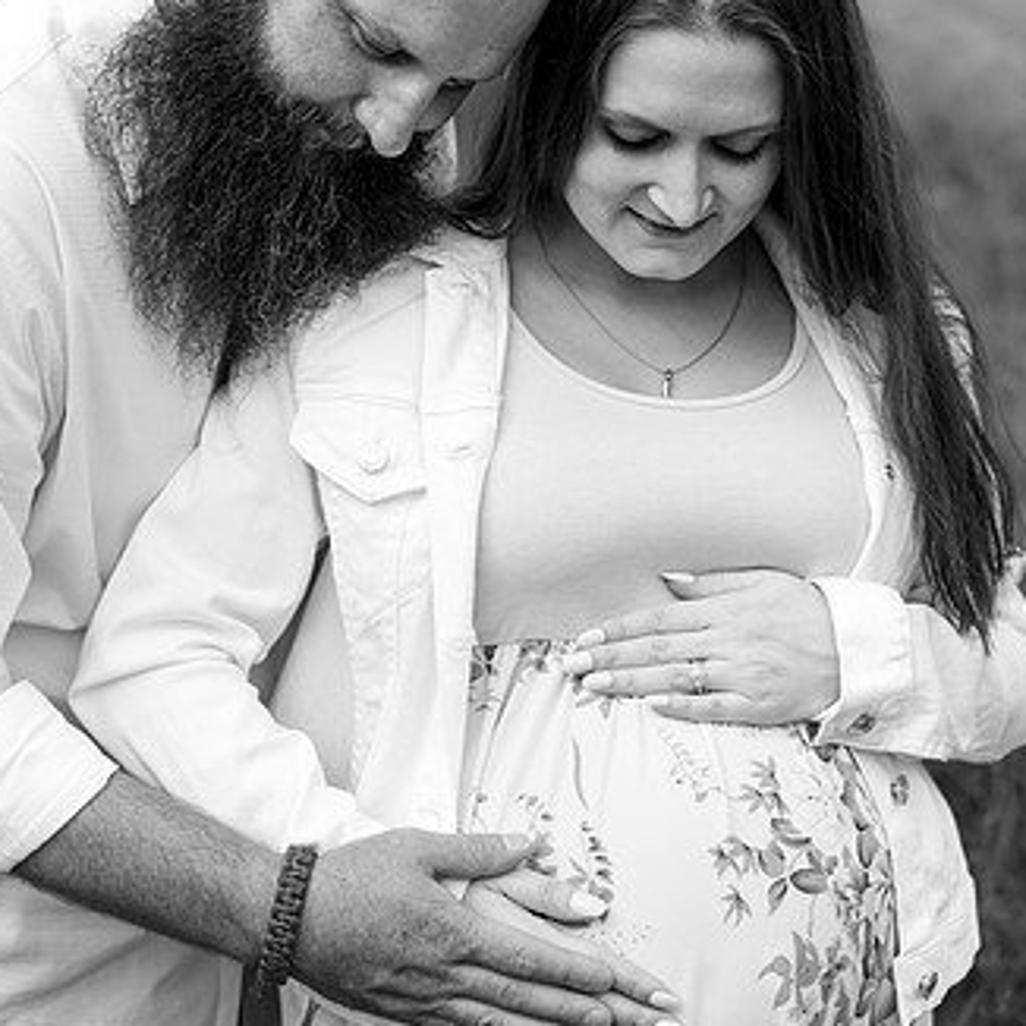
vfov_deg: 20.1
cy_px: 628
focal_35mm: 86
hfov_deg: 20.1
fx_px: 2884
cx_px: 376
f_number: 3.2
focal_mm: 50
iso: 100
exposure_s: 1/500
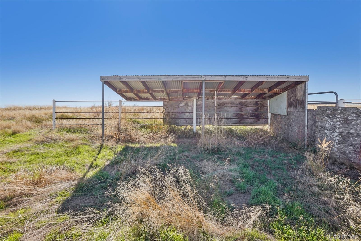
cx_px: 180
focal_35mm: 15
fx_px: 150
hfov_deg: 100.4
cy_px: 120
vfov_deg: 77.3
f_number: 8
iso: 100
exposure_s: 1/160
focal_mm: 10
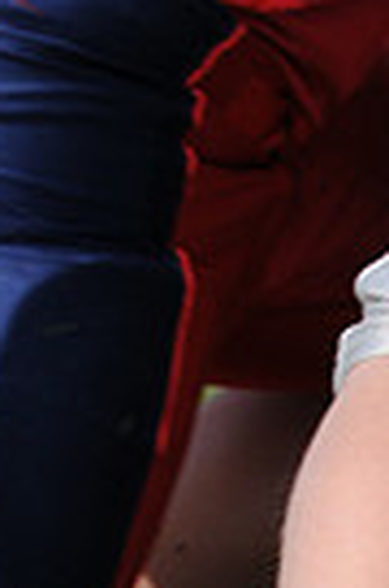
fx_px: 31359
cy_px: -653
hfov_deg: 0.7
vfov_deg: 1.1
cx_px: -24
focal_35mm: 1925
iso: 200
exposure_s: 1/500
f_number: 8
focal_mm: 300
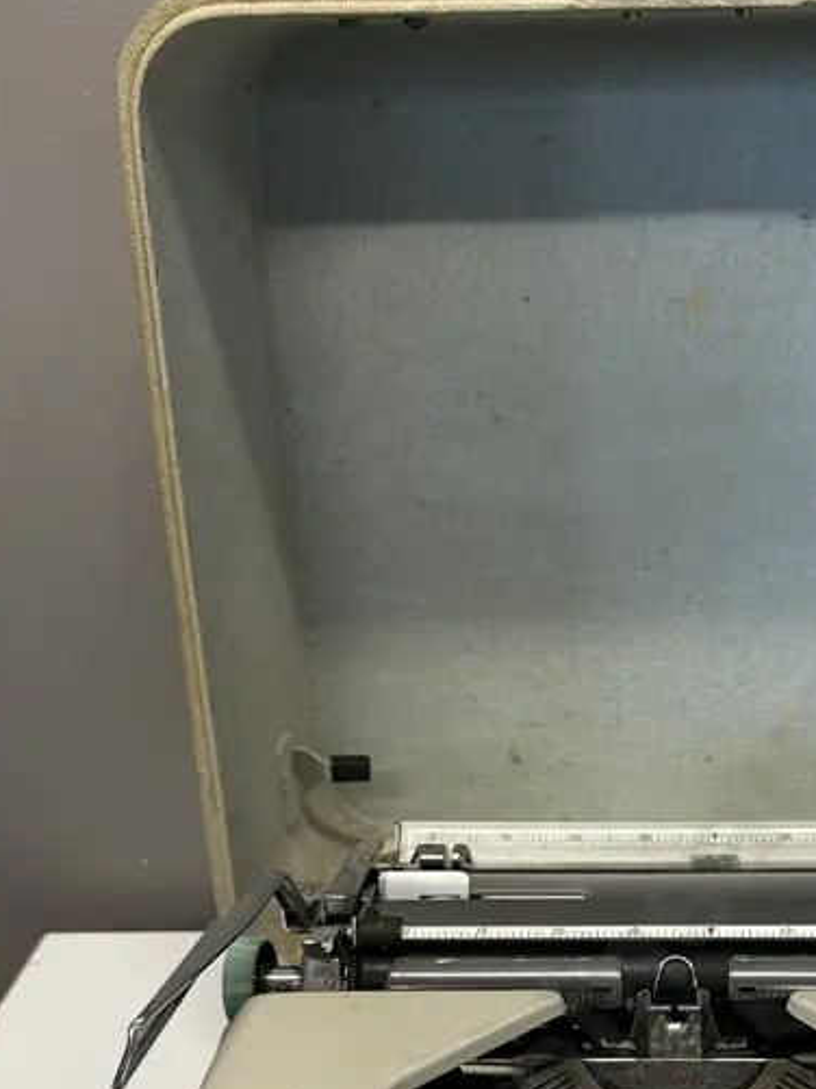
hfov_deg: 28.9
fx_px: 1541
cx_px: 668
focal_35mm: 49
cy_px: 928
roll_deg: +1.3
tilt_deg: -32.5
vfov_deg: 37.0
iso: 125
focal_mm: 6.86
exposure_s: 1/100
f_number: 1.78
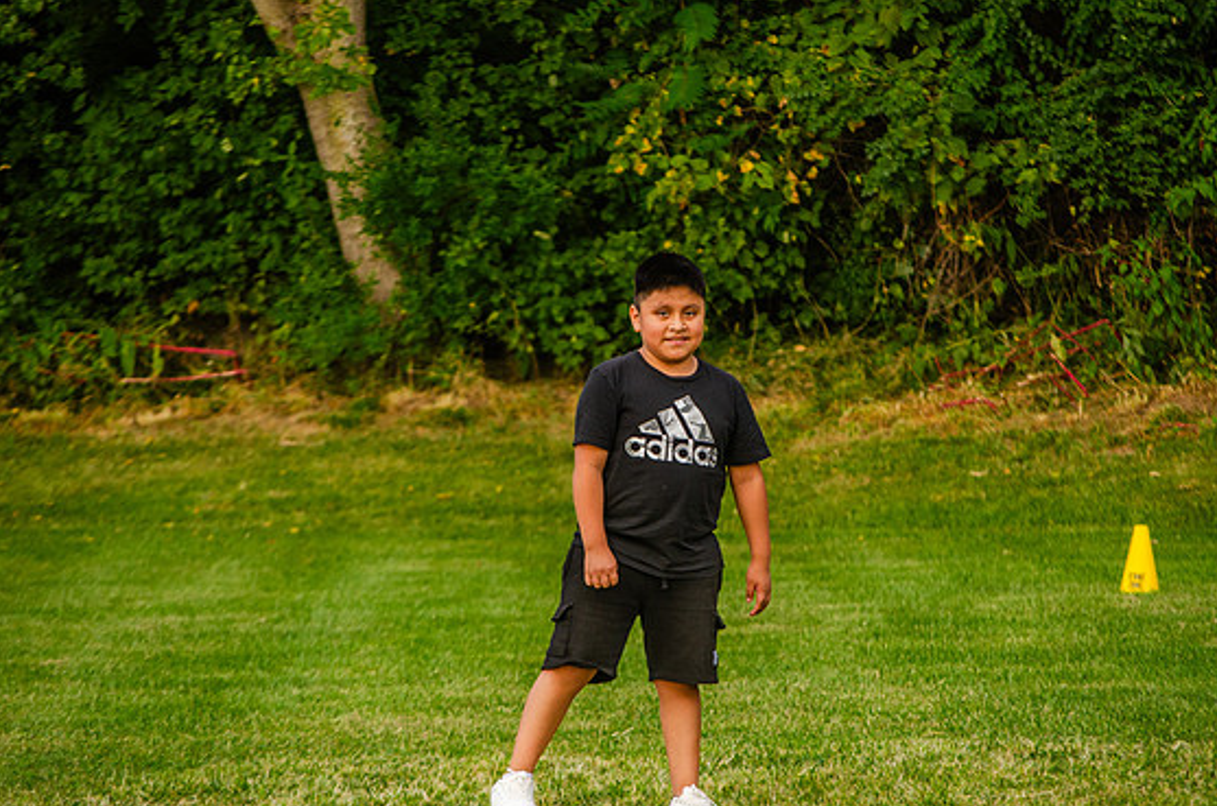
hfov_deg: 9.8
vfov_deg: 6.5
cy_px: 398
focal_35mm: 211
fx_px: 7119
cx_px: 629
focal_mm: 135
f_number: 5.6
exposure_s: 1/500
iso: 360
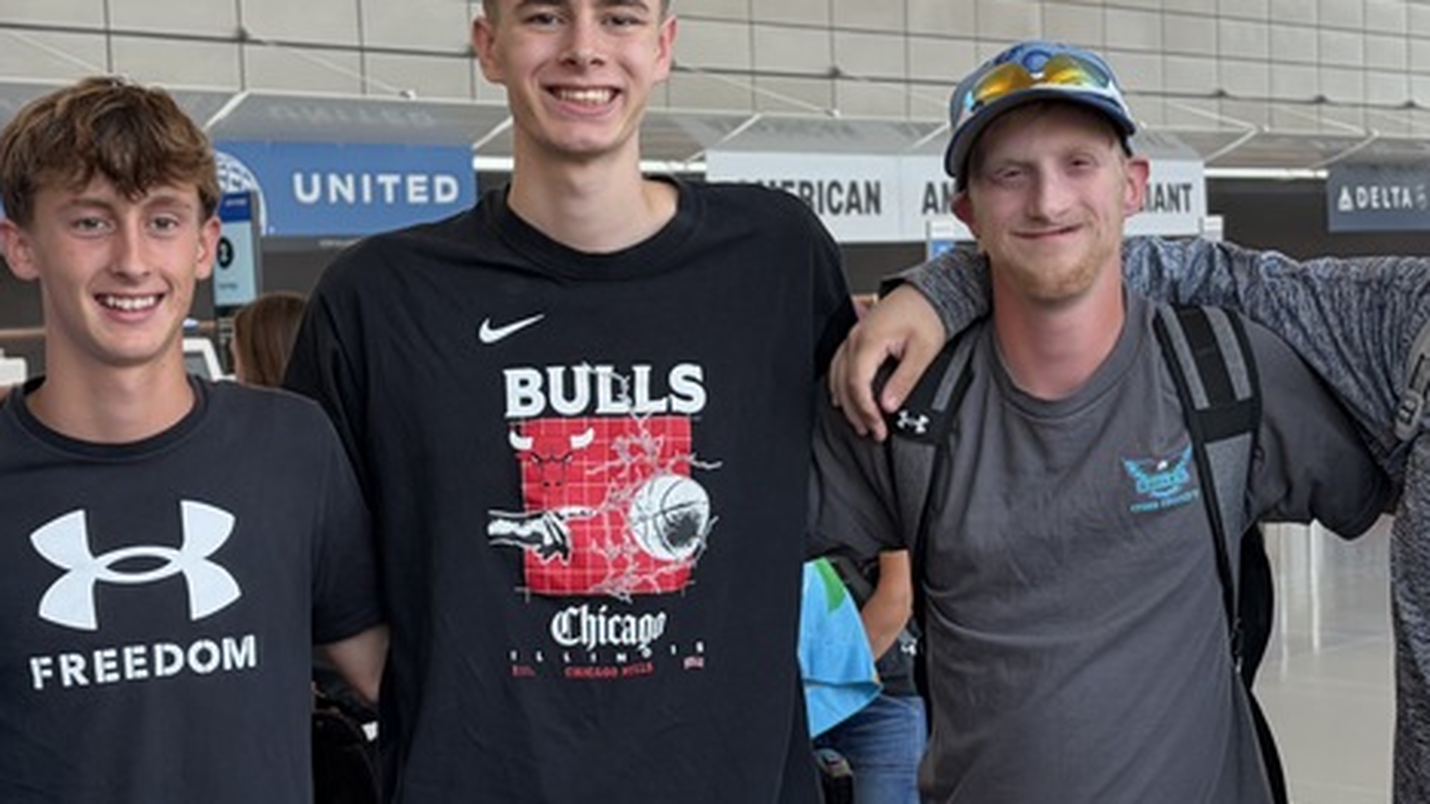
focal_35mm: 62
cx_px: 654
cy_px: 486
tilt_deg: -3.7
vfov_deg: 19.4
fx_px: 2350
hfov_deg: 33.8
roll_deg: +2.9
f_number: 1.6
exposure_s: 1/132
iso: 64
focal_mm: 5.96
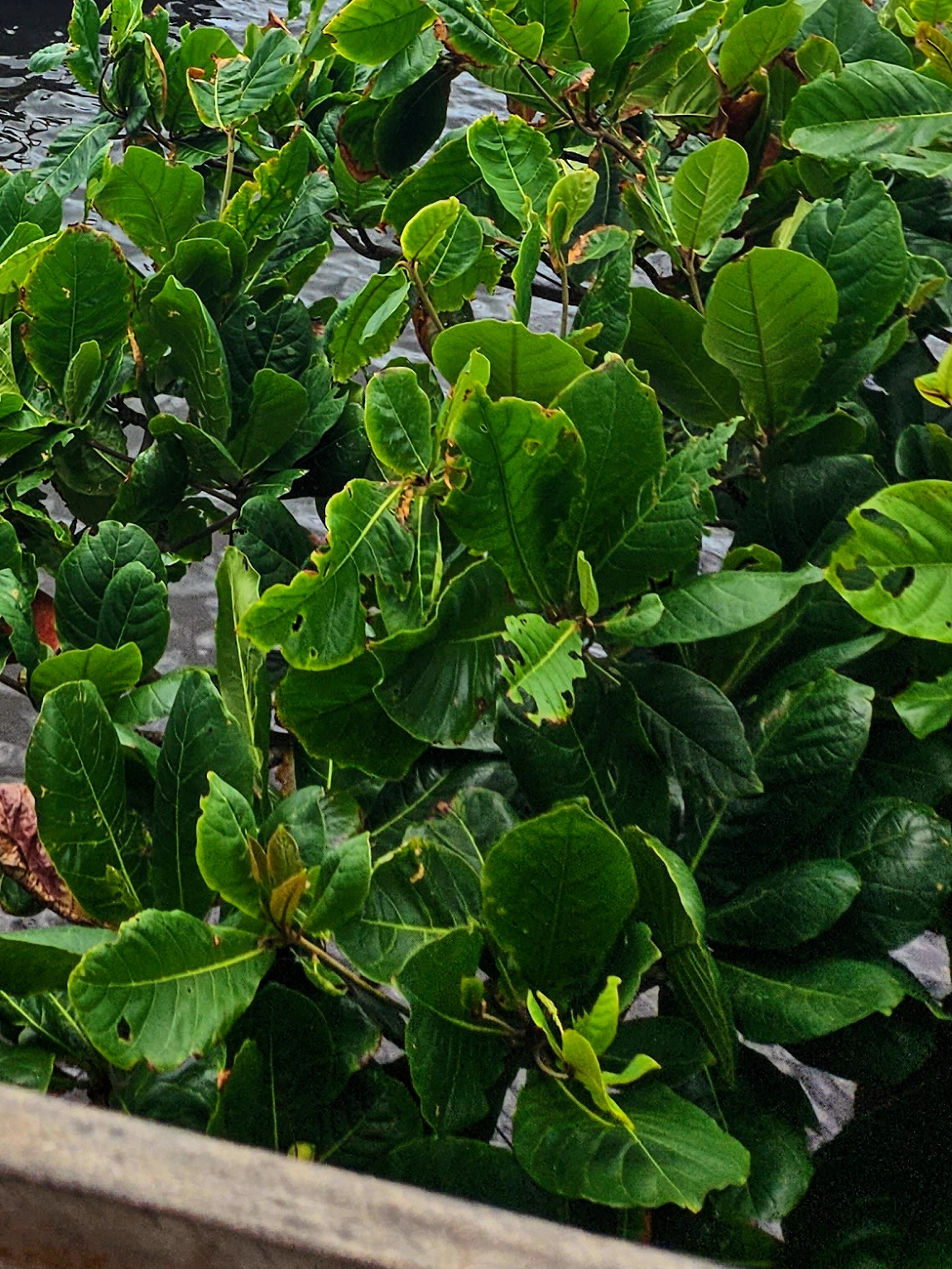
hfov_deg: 22.6
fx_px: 2200
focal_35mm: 60
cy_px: -220
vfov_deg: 28.4
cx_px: -166
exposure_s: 1/2145
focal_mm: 5.4
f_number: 1.8
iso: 25
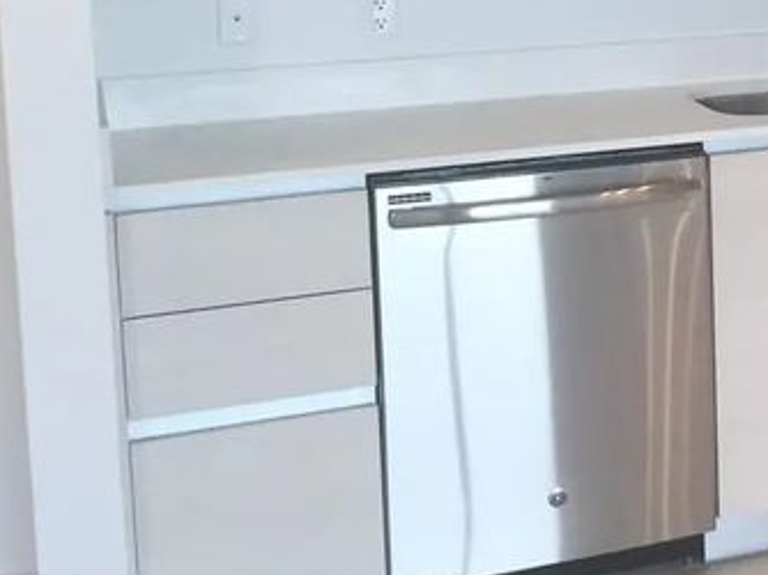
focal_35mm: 89
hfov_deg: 19.3
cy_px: -18
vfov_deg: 16.2
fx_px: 1973
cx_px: 1152
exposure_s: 1/30
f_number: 2.2
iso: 32
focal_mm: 4.15
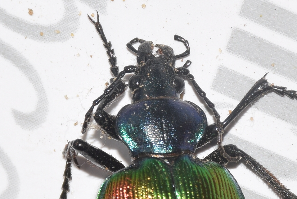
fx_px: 1734
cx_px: 148
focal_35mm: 210
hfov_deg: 9.8
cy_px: 100
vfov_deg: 6.6
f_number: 13
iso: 100
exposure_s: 1/160
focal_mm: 140
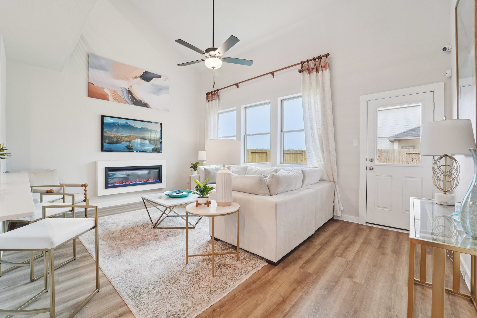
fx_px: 185
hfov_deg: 104.3
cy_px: 159
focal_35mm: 14
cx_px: 238
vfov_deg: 81.2
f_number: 8
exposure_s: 1/40
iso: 500
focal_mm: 14
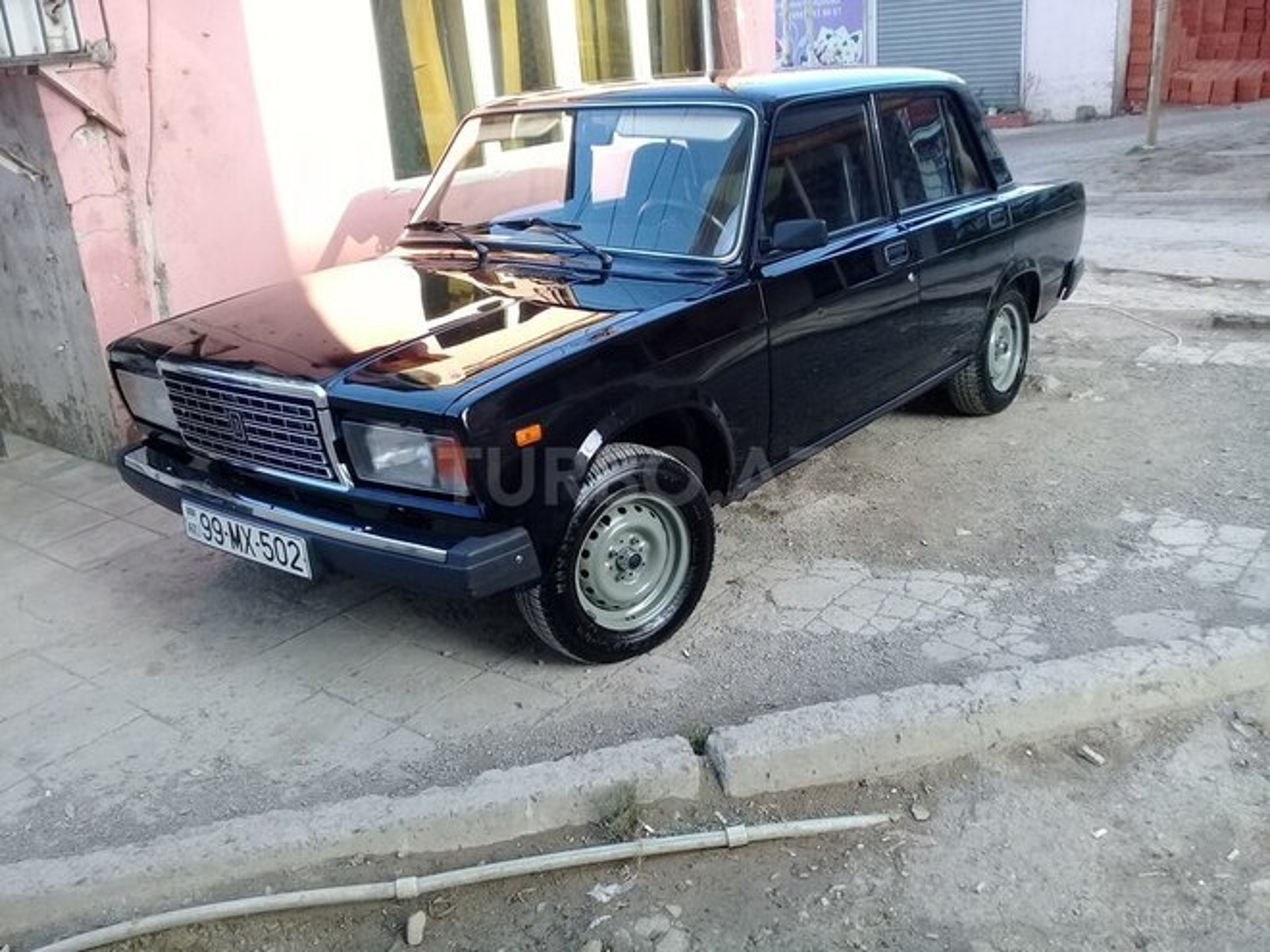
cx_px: 635
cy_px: 476
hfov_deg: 58.4
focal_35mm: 31
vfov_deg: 45.4
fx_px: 1137
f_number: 2.2
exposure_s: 1/116
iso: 64
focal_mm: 3.3
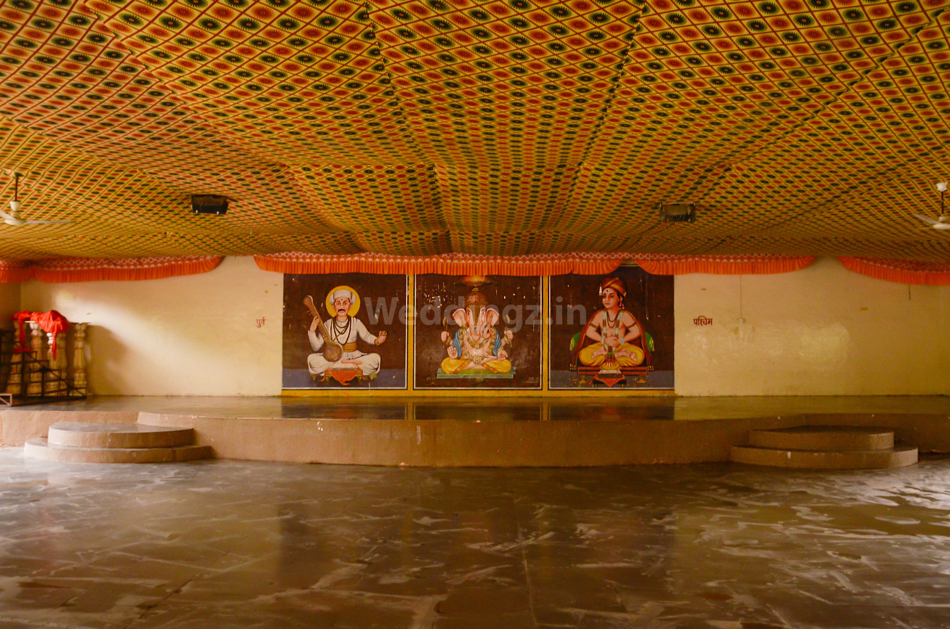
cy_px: 314
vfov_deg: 41.5
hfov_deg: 59.6
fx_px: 830
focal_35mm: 32
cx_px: 475
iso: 1000
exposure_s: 1/125
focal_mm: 21
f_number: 3.8
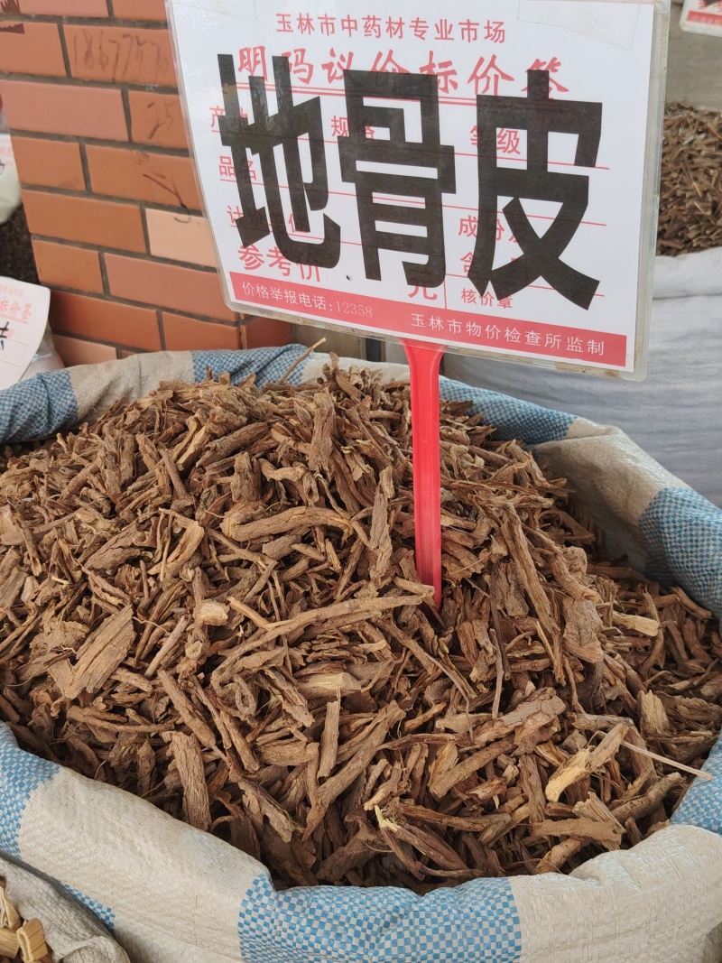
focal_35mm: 37
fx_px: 1029
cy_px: 482
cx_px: 361
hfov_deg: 38.7
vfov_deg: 50.1
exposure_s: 1/50
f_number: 1.88
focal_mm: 4.84
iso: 925
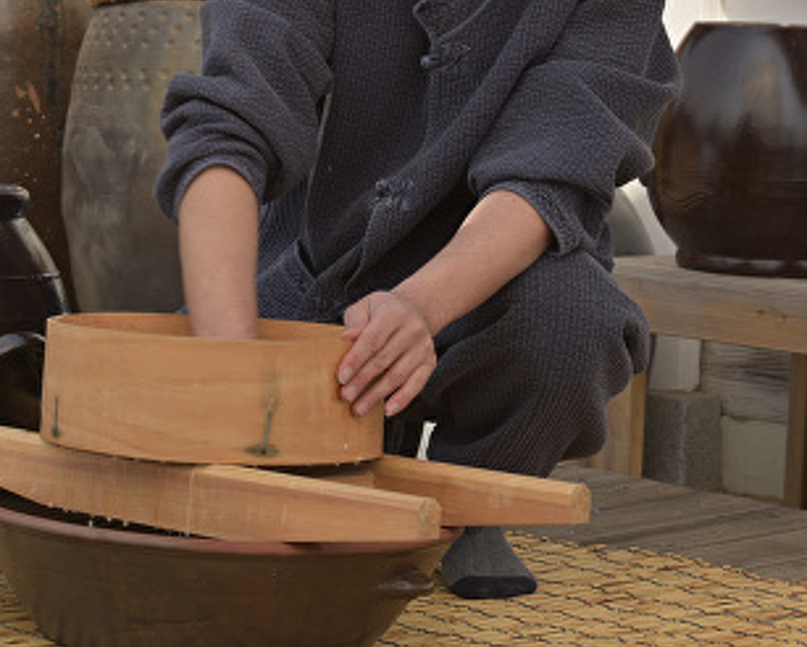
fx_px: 2964
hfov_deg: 15.4
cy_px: 146
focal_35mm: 124
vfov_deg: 12.4
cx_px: 150
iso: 64
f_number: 9
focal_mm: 70
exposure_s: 1/125
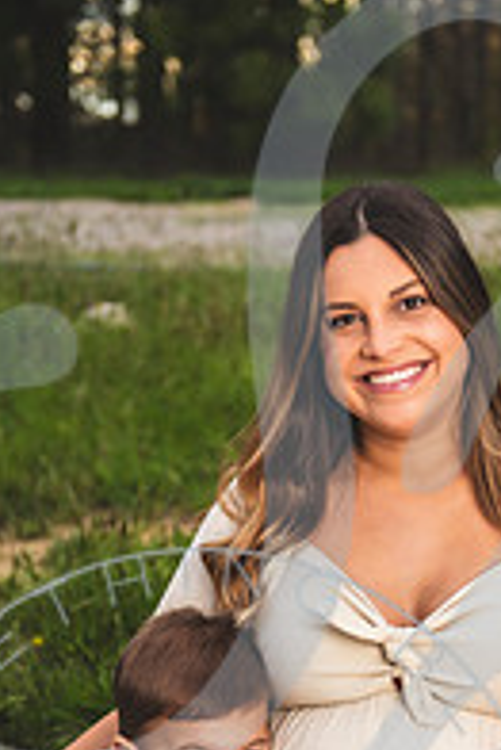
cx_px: 375
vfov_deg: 20.0
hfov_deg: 13.5
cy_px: 612
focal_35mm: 101
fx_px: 2104
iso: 100
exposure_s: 1/250
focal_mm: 44
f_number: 2.8
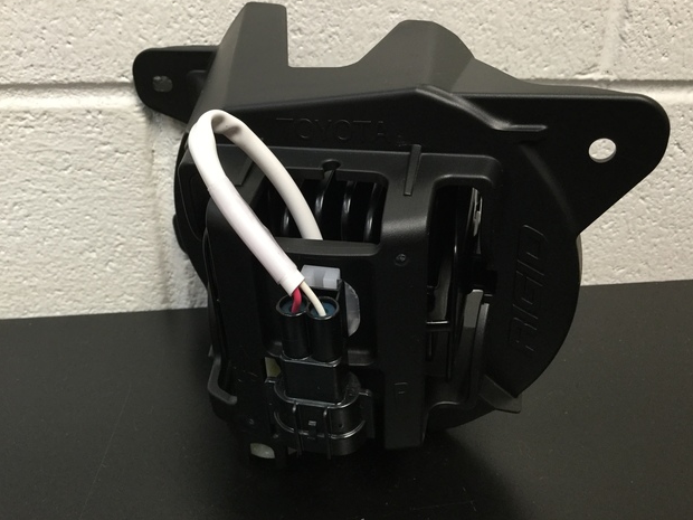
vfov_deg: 44.2
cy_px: 254
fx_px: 641
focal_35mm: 32
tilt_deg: -22.3
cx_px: 351
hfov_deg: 56.8
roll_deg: -0.3
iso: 100
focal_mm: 3.3
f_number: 2.4
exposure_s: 1/30
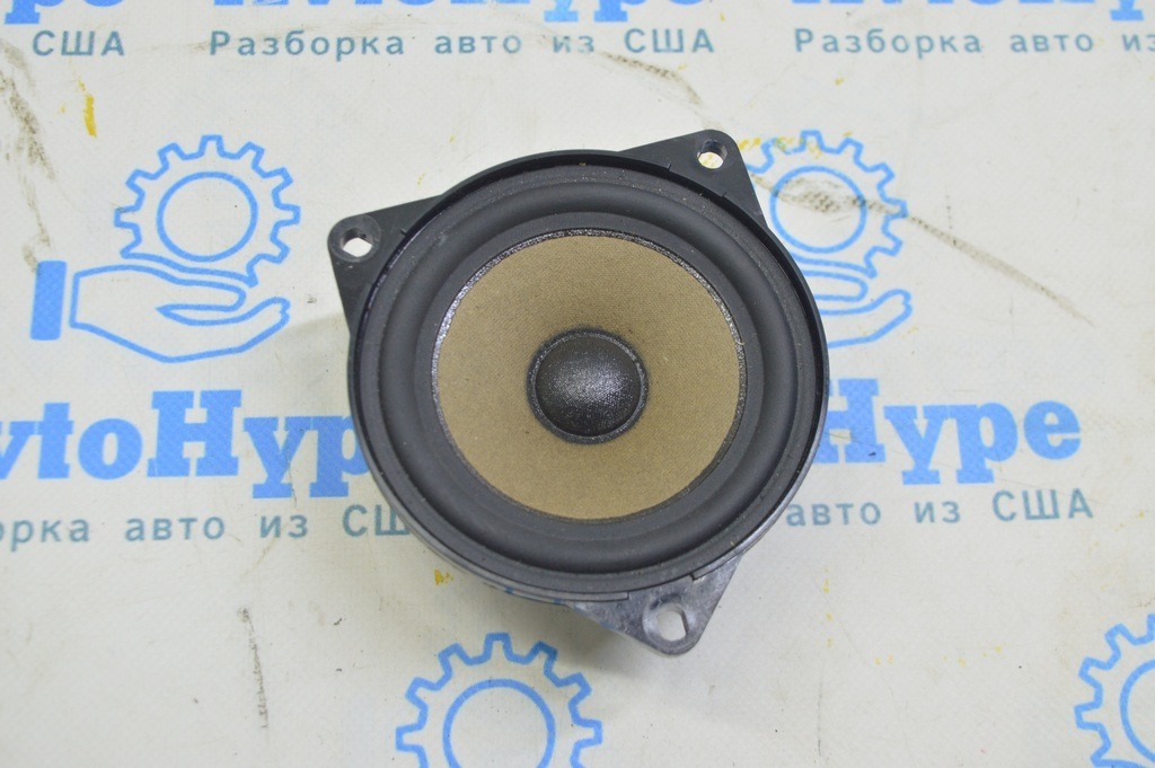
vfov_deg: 28.9
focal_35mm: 46
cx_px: 578
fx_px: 1491
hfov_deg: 42.4
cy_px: 384
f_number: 5.6
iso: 400
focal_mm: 31
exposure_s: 1/20
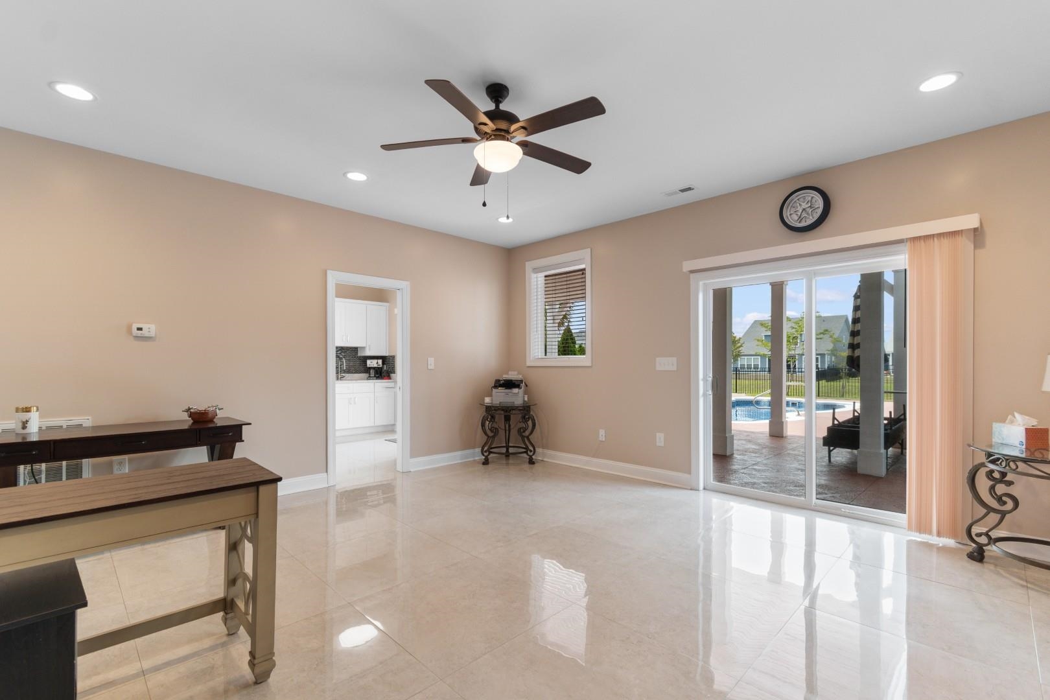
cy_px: 350
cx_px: 525
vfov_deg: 77.3
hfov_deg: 100.4
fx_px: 437
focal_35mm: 15
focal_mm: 10
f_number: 4.5
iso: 100
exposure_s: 1/4
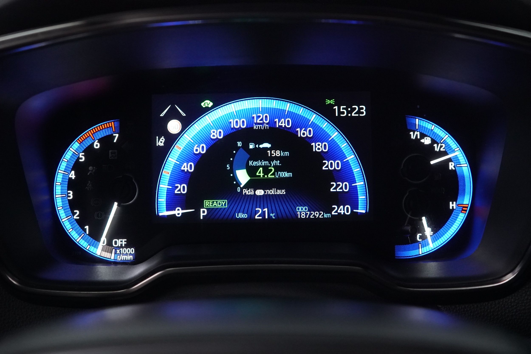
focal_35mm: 42
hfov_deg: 46.4
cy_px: 177
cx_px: 266
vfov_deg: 31.9
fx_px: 619
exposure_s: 1/60
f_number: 4
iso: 10000
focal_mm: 28
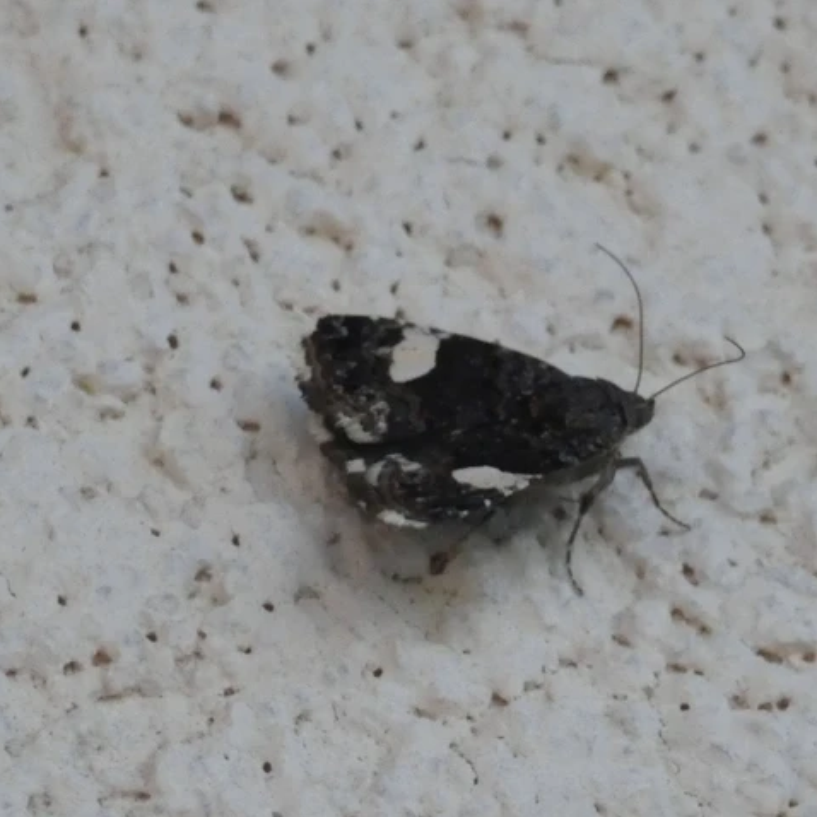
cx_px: 518
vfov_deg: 11.8
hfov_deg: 11.8
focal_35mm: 148
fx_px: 3952
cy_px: 408
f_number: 5.2
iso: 640
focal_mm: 22.4
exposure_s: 1/250
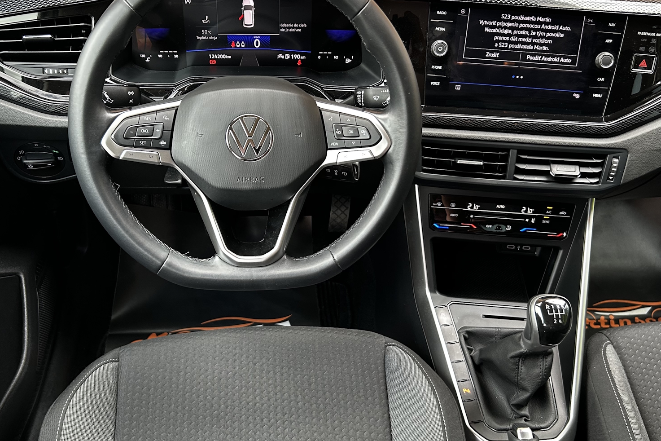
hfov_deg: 51.8
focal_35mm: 37
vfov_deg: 35.9
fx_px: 679
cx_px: 304
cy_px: 224
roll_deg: -4.0
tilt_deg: -36.9
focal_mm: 5.7
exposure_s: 1/121
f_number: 1.5
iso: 125
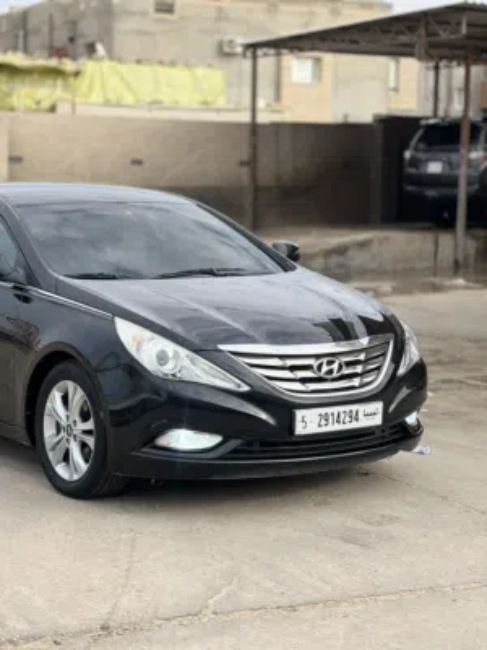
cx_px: 244
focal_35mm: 77
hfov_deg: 19.1
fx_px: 1444
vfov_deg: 25.3
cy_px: 325
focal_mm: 9
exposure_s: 1/341
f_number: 2.8
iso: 32
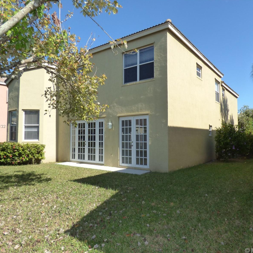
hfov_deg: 64.8
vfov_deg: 65.0
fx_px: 198
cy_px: 126
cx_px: 143
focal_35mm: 24
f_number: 2.8
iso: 100
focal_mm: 3.58
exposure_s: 1/1300
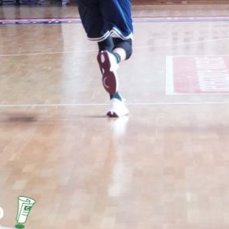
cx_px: 231
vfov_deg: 6.2
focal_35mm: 284
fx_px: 2127
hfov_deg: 6.1
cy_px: 24
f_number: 4
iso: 5000
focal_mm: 81
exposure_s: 1/400
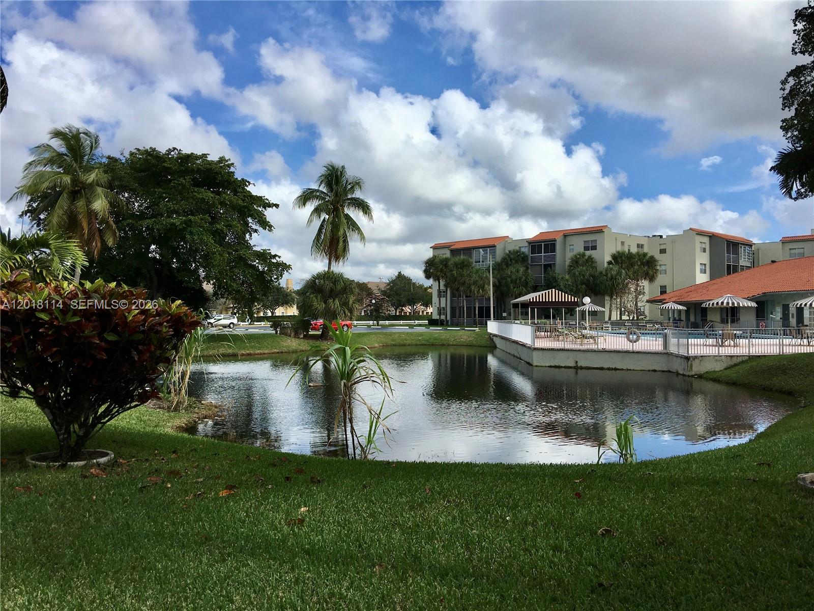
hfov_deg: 61.7
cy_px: 306
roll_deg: +0.8
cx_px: 407
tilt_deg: +1.4
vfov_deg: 48.2
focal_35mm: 29
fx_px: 682
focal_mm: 4.15
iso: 25
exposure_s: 1/1748
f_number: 2.2
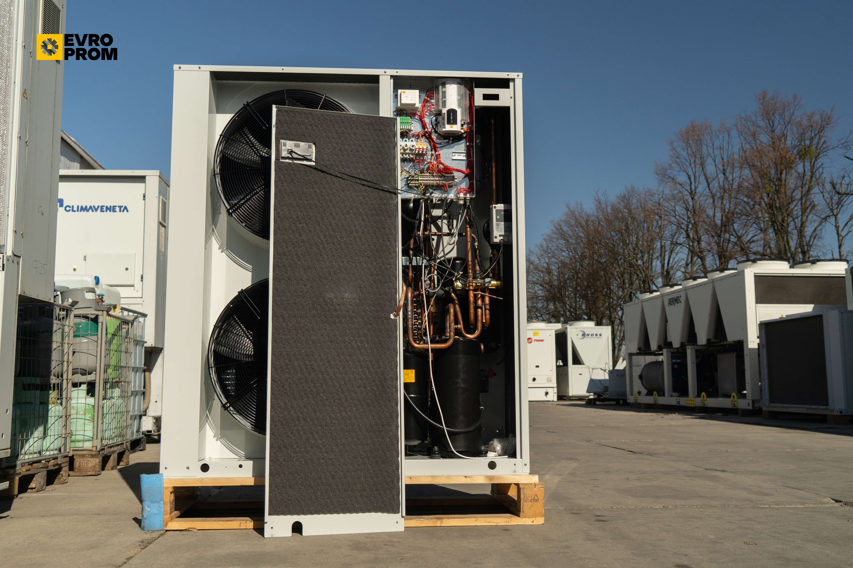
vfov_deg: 37.9
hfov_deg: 54.4
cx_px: 426
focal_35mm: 35
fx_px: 829
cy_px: 284
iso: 250
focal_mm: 35
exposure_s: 1/1600
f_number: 5.6
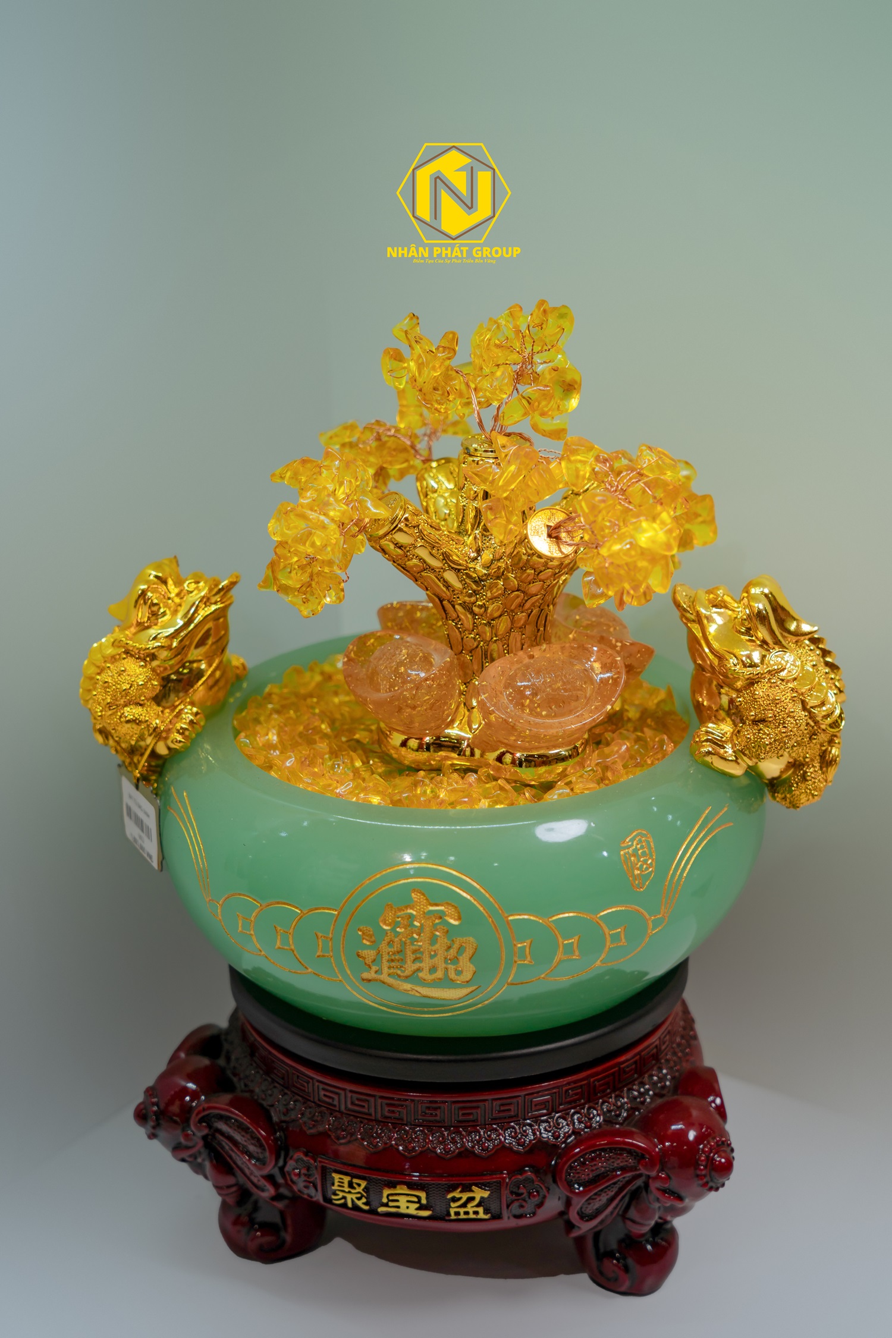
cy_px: 669
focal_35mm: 70
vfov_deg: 28.8
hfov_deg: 19.5
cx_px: 446
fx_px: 2601
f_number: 5
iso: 400
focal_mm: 70
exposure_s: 1/125
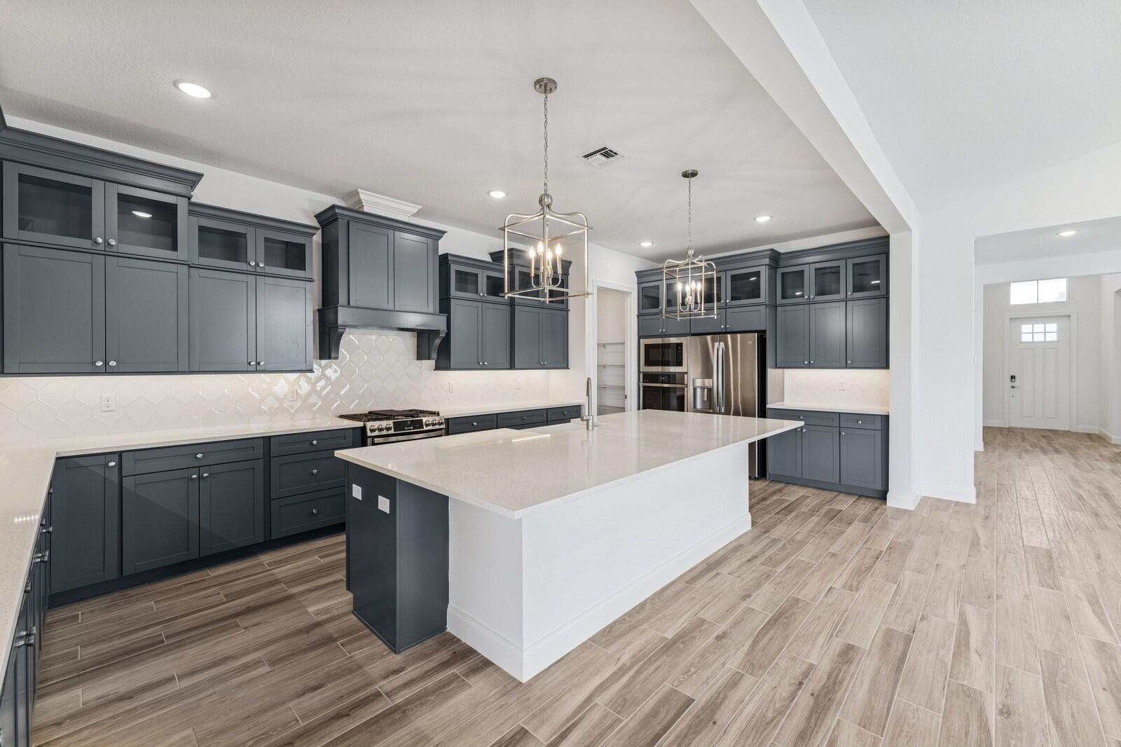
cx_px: 560
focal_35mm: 14
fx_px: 436
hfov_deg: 104.3
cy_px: 374
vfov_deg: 81.2
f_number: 8
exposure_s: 1/6
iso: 160
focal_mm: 14
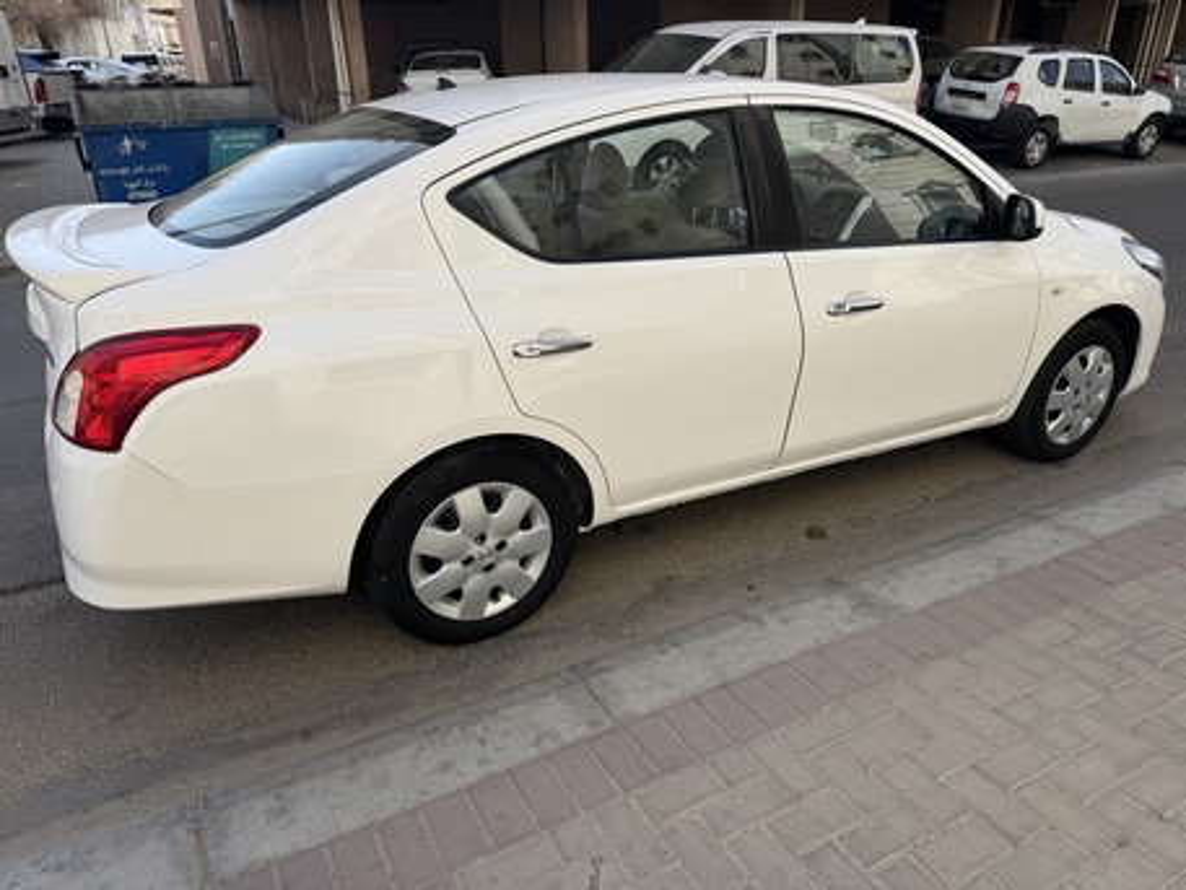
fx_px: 822
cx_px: 593
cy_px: 445
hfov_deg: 71.6
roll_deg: +1.6
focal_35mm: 24
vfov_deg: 56.8
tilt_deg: -25.4
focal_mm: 6.76
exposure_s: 1/3096
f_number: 1.78
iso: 80
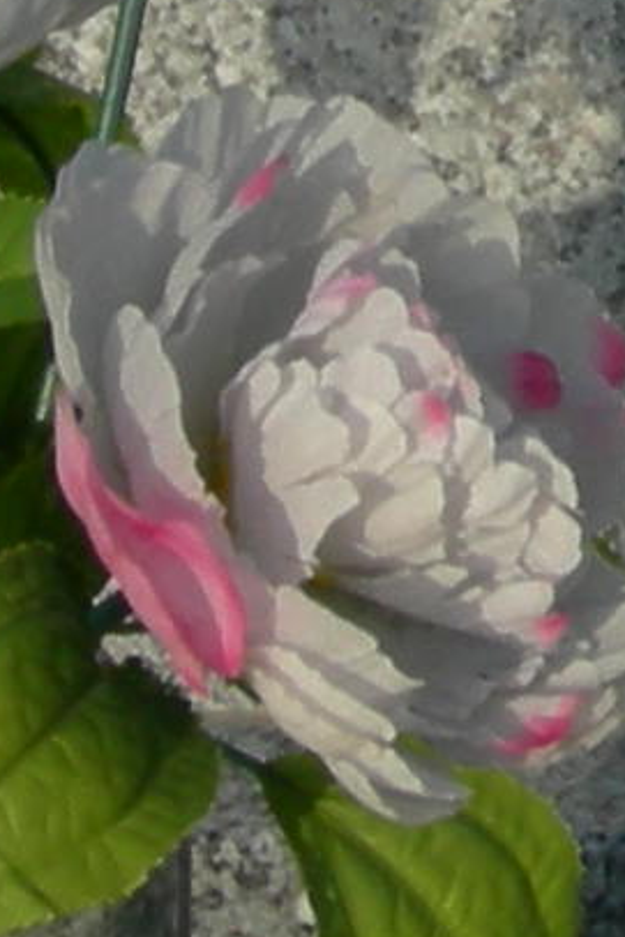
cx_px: 1963
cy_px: -912
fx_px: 11396
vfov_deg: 4.6
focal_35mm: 438
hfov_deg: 3.1
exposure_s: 1/285
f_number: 7
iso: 64
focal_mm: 13.7
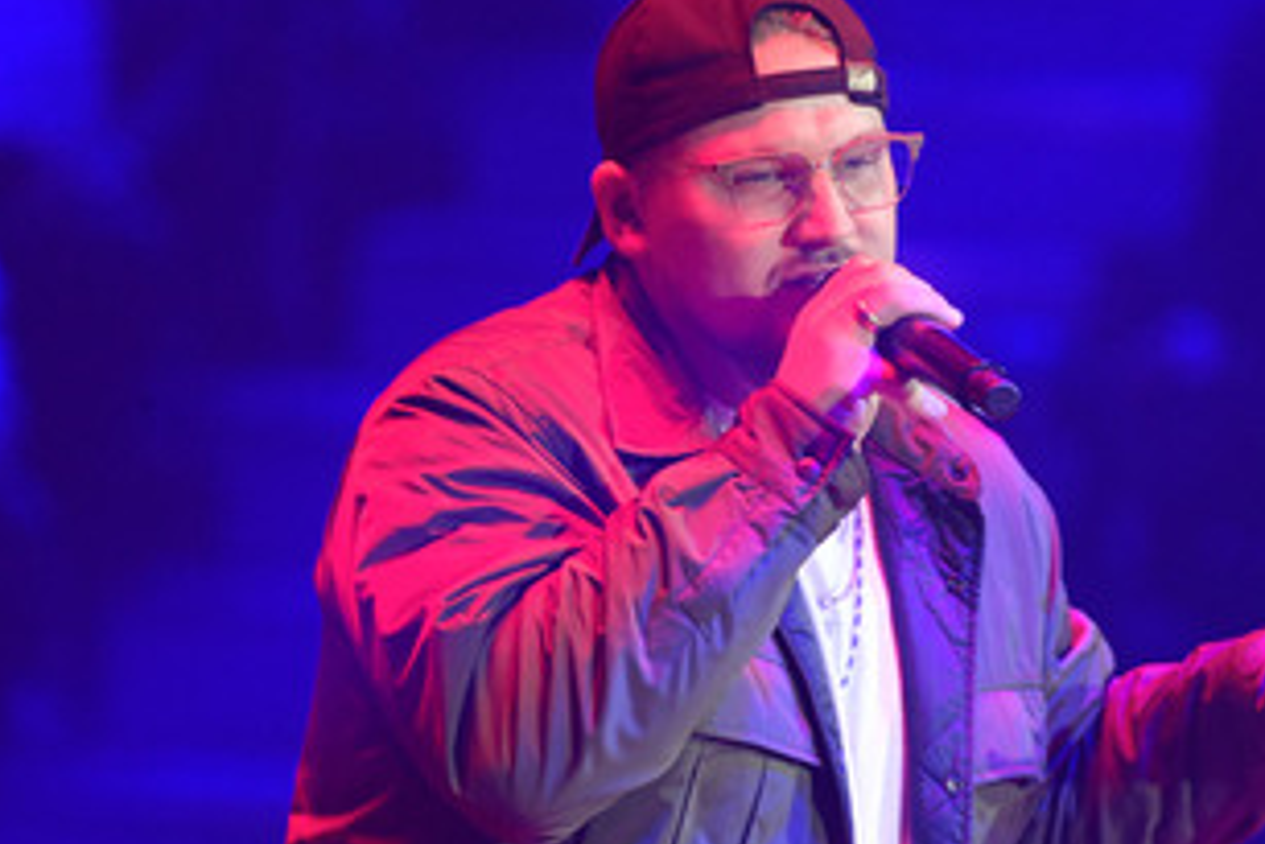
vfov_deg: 1.9
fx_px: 25768
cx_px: 756
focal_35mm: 733
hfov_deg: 2.8
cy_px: 473
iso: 12800
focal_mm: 500
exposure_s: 1/400
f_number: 5.6
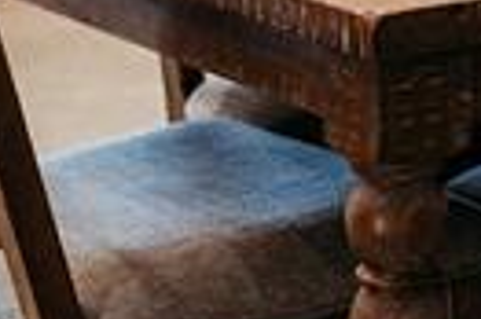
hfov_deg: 7.5
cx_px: 565
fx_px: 3643
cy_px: -321
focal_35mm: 273
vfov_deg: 4.9
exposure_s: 1/400
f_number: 2.2
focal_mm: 35
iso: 640
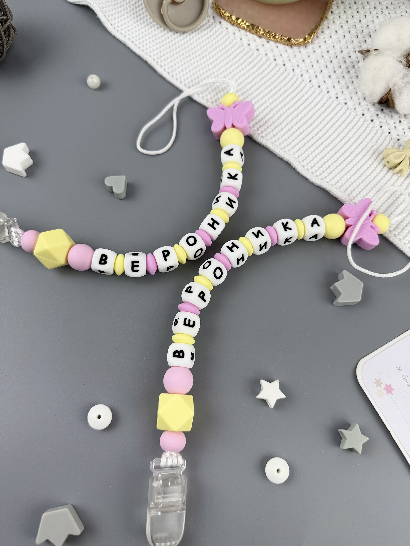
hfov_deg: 56.8
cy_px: 273
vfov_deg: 71.6
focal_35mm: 24
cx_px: 205
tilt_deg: -70.4
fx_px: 379
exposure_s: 1/695
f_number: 1.78
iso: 80
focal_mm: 6.76
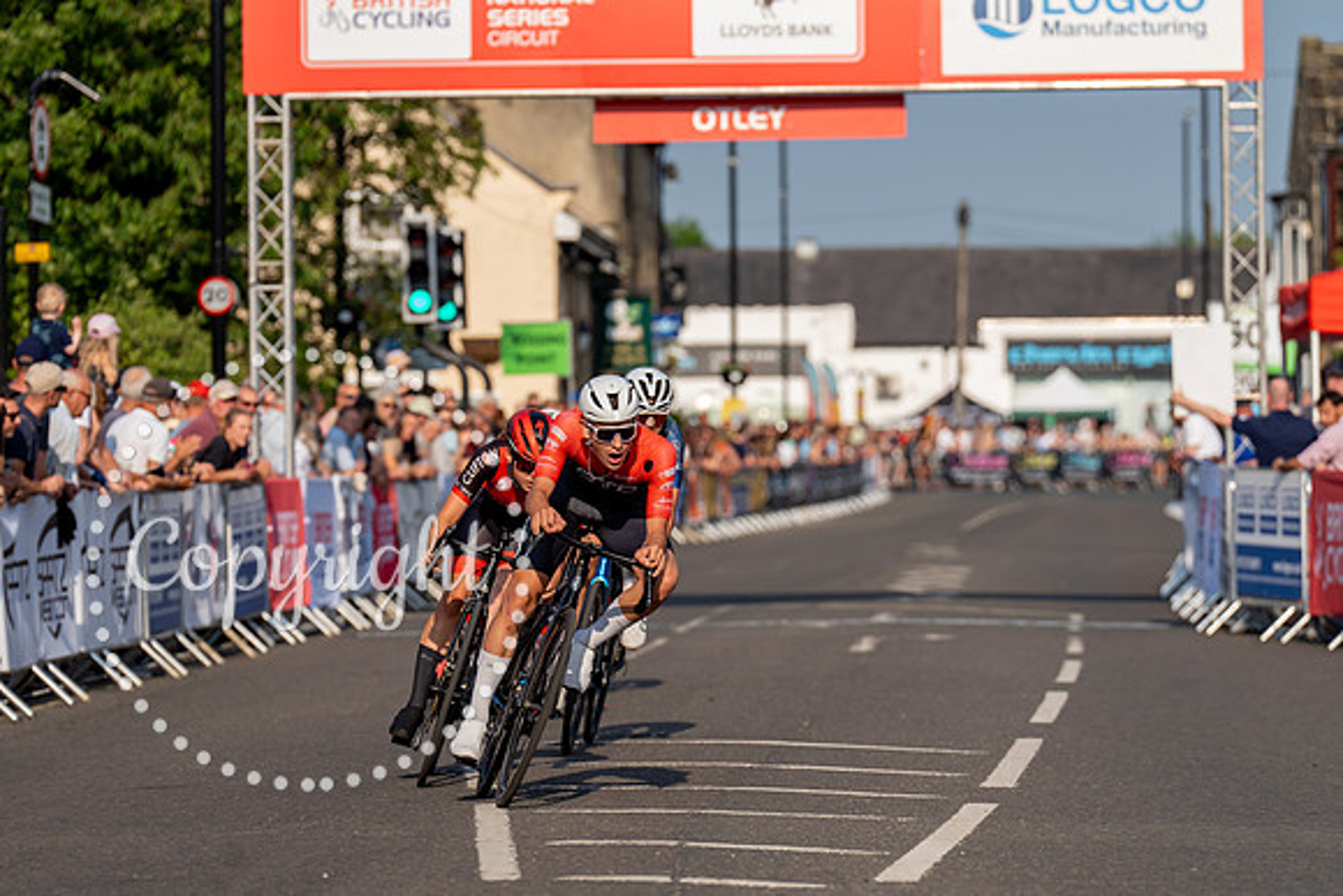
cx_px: 672
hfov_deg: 10.3
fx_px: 7463
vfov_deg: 6.9
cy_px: 448
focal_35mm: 200
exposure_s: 1/1000
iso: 160
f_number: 4.5
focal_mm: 200
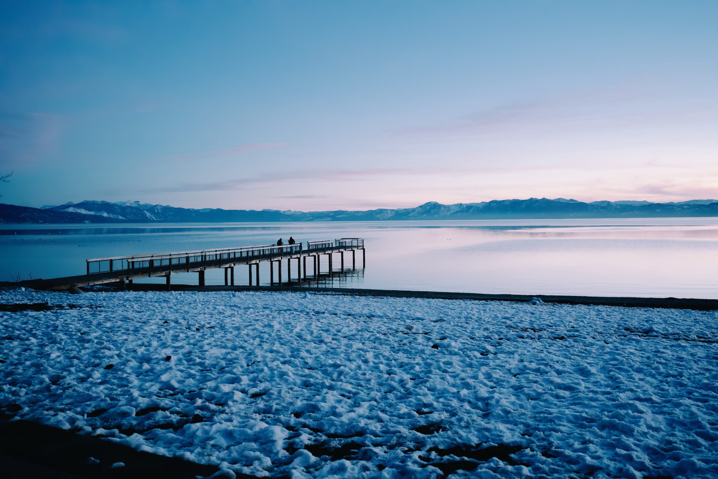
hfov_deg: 54.4
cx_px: 359
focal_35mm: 35
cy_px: 240
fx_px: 698
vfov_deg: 37.9
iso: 1000
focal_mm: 35
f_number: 2.8
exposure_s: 1/160
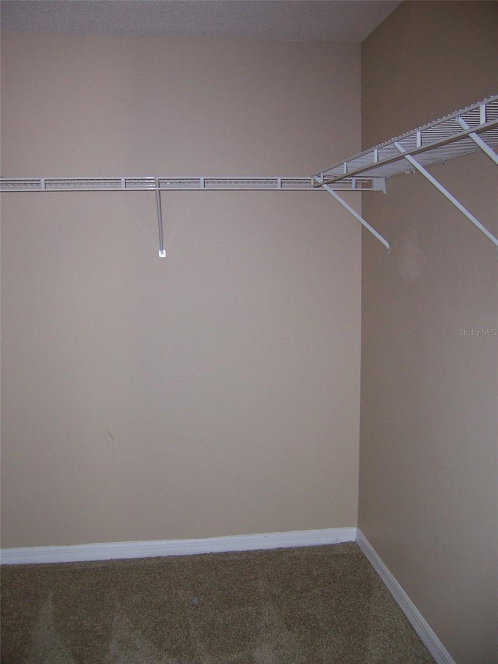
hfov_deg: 42.9
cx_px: 249
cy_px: 332
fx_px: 633
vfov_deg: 55.4
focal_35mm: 33
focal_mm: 5.5
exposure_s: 1/60
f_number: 2.8
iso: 140
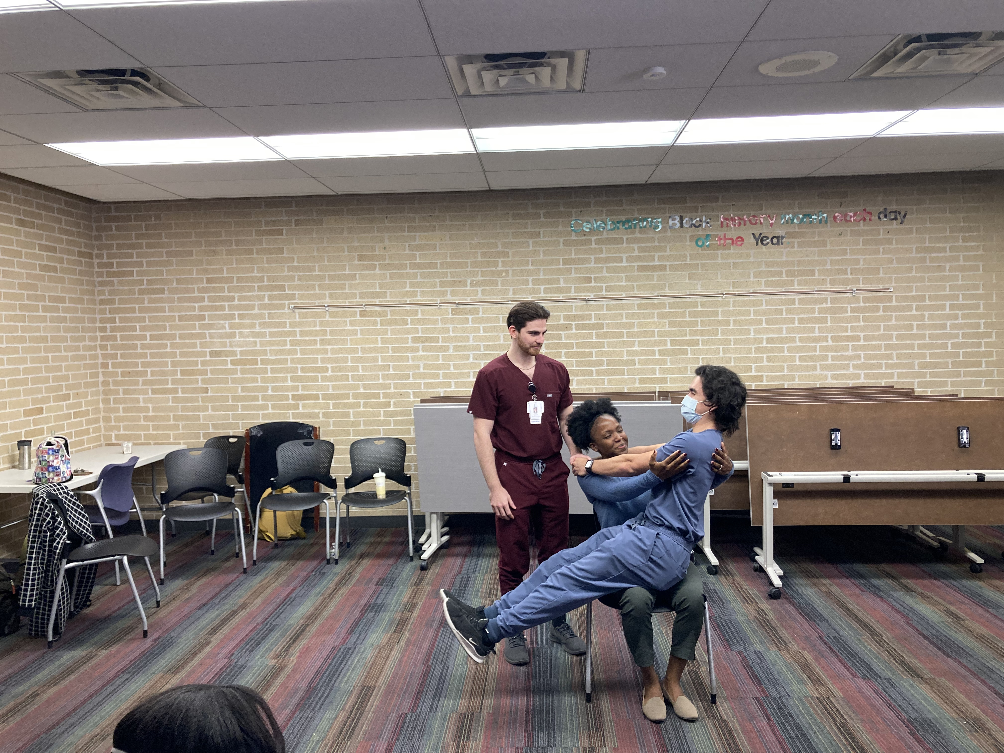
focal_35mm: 28
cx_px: 502
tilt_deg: -2.4
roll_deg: +0.9
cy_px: 376
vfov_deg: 49.7
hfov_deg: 63.4
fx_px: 812
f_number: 1.8
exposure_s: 1/60
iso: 160
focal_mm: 3.99
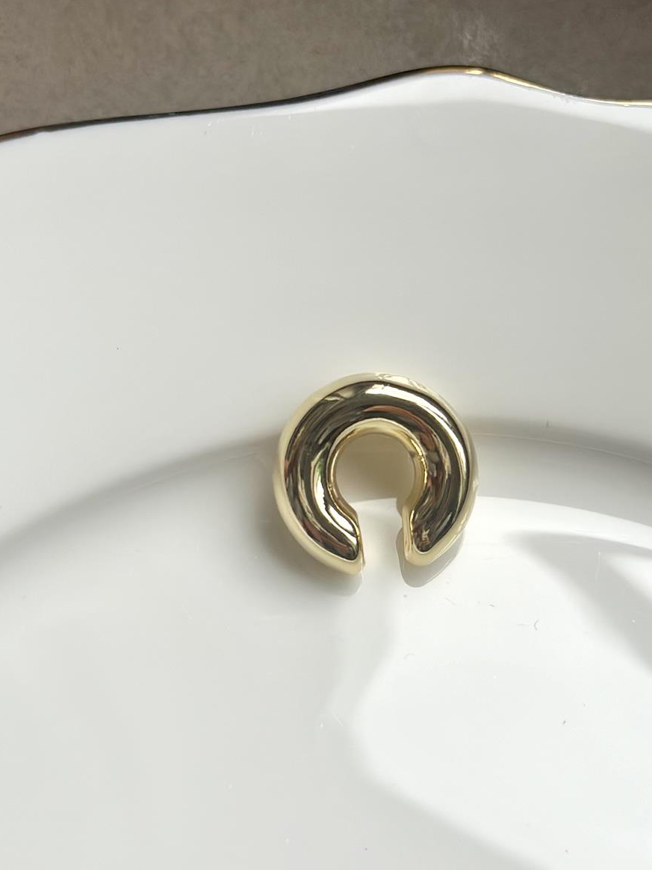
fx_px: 1657
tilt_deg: -66.5
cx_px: 367
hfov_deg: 22.2
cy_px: 439
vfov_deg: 29.4
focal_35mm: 66
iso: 125
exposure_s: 1/100
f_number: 1.78
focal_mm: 6.86
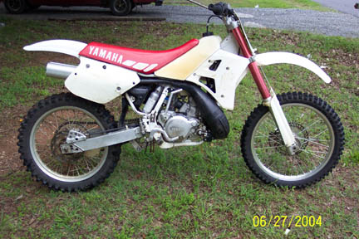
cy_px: 120
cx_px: 180
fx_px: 379
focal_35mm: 38
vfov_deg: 35.1
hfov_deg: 50.7
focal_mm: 8
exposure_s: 1/350
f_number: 2.8
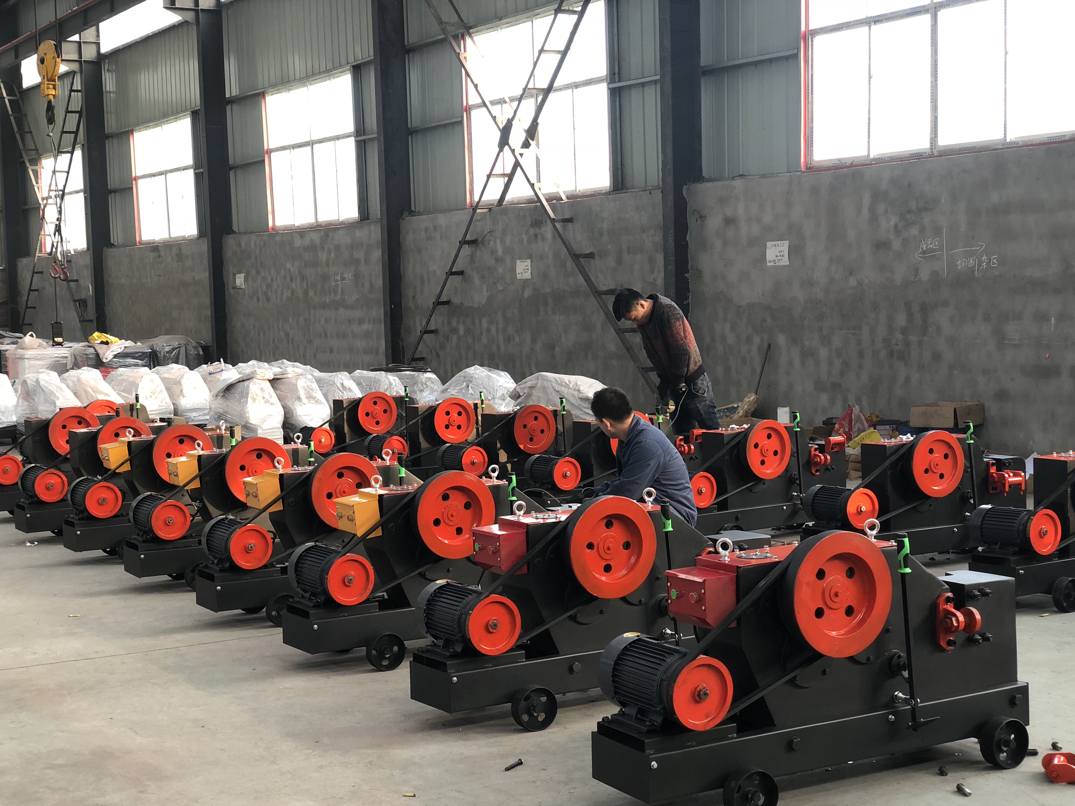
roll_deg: +1.0
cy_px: 423
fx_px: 1708
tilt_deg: -4.1
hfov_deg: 34.9
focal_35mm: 55
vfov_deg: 26.6
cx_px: 549
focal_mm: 6
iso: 64
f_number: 2.4
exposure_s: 1/60
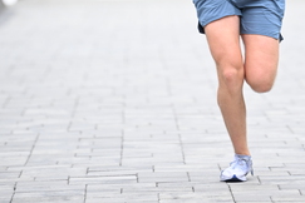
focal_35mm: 452
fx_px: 3829
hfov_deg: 4.6
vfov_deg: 3.0
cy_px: -51
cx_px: 213
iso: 1600
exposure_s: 1/800
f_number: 2.8
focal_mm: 200
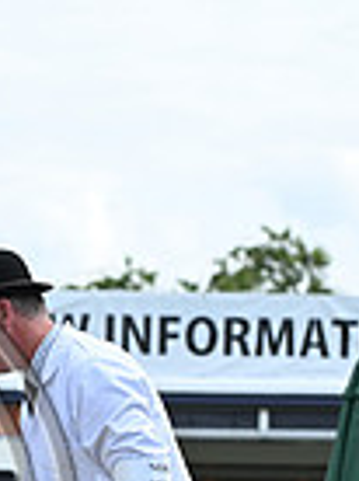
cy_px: 504
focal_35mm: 365
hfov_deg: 4.0
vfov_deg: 5.4
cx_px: -317
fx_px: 5063
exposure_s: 1/1000
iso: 280
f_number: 4.5
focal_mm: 90
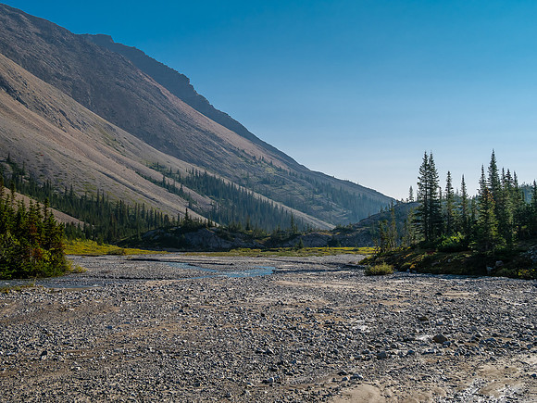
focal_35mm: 44
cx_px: 268
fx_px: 683
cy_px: 202
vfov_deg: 32.9
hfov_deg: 42.9
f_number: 8
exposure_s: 1/640
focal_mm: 22
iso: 200
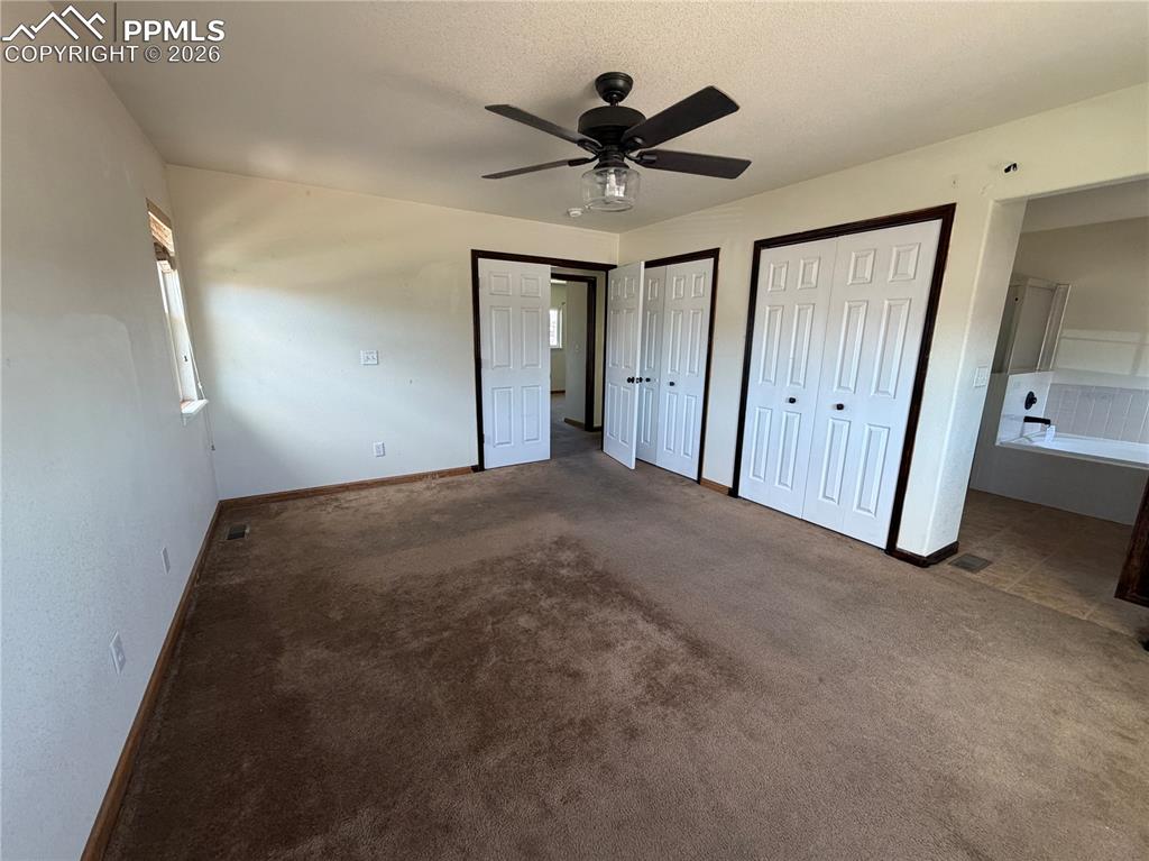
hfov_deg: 102.1
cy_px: 430
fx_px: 464
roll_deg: +0.0
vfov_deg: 85.6
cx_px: 574
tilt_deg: -11.4
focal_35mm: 14
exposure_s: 1/121
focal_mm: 2.22
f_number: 2.2
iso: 200
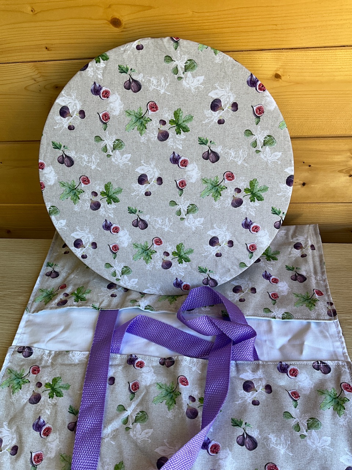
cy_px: 235
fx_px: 393
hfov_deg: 48.2
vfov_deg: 61.7
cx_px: 176
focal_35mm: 29
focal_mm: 3
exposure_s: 1/100
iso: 20
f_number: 1.8
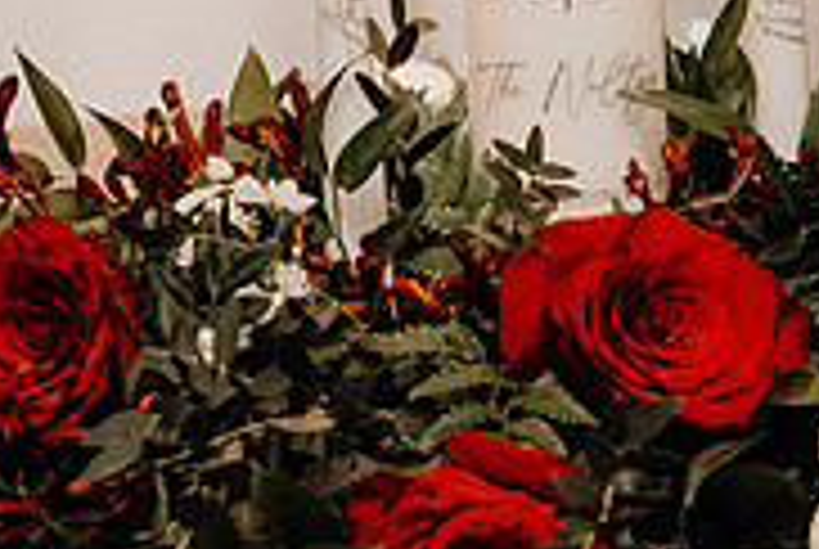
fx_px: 7611
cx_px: 531
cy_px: 61
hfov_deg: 6.2
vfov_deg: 4.1
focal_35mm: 334
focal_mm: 70
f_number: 3.5
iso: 4000
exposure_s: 1/160
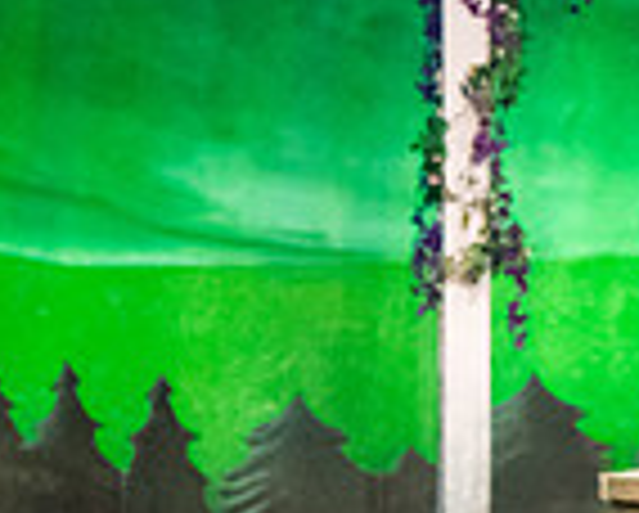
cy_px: 142
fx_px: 8844
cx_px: 1215
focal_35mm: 467
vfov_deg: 3.3
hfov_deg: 4.1
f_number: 3.2
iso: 4000
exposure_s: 1/250
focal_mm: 122
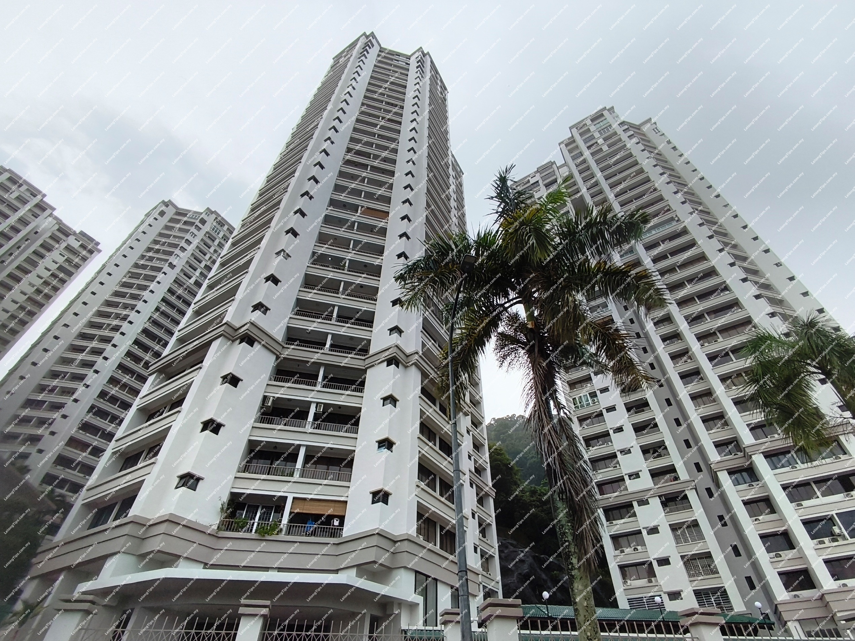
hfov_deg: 98.2
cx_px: 428
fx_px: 371
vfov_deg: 81.8
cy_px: 320
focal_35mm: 15
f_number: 2.2
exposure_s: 1/956
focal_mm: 1.65
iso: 50
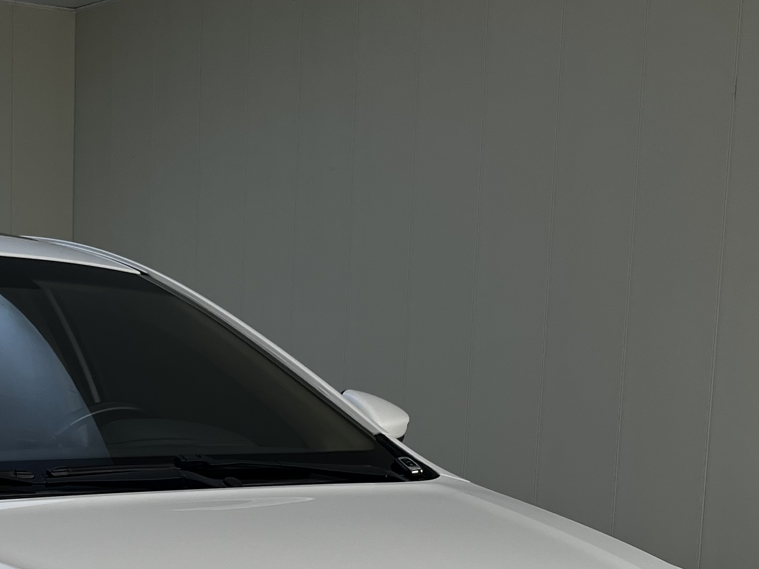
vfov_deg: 19.3
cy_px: 566
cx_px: 128
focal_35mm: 74
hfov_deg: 25.8
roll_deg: -1.1
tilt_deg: -8.4
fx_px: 1622
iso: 50
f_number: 1.6
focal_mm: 5.1
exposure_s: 1/407
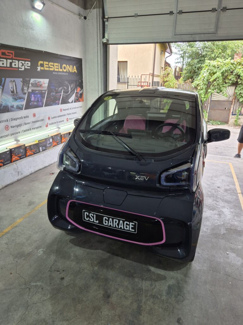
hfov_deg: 58.9
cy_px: 162
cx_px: 122
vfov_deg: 73.9
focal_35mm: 23
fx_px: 215
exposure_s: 1/100
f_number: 1.8
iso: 40
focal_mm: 5.4
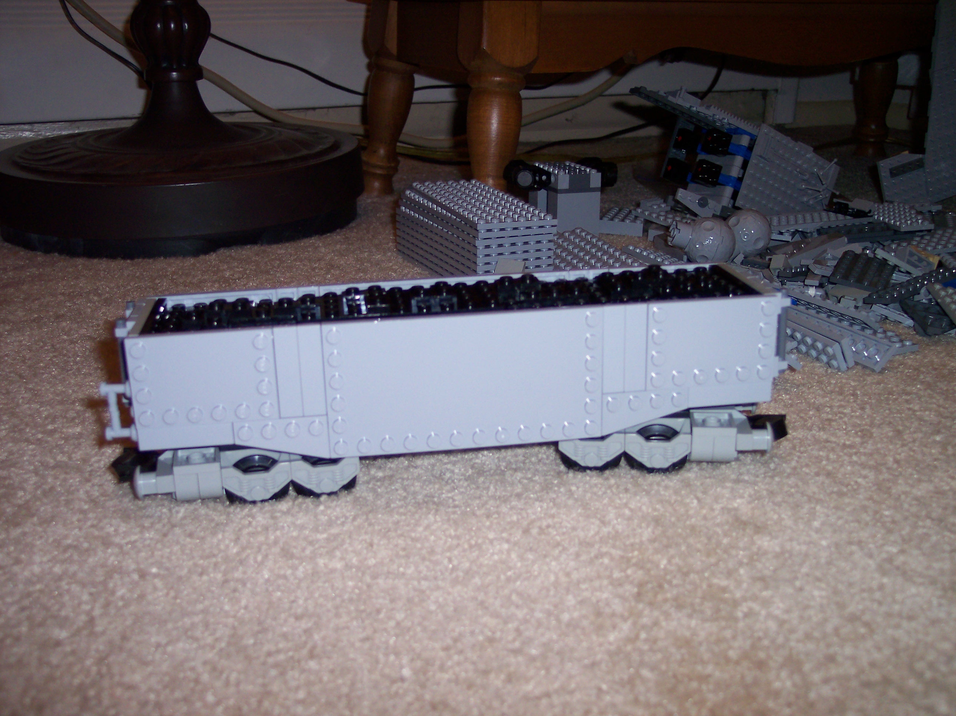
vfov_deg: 37.7
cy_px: 358
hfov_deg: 49.0
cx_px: 478
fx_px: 1049
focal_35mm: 38
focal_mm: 8
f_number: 2.8
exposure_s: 1/30
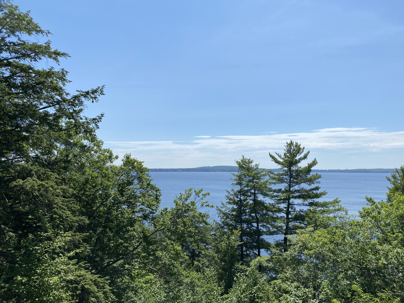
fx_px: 303
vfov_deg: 53.1
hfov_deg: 67.3
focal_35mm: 26
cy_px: 152
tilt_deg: +5.5
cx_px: 202
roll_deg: -0.9
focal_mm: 4.25
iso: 32
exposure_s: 1/5495
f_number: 1.8
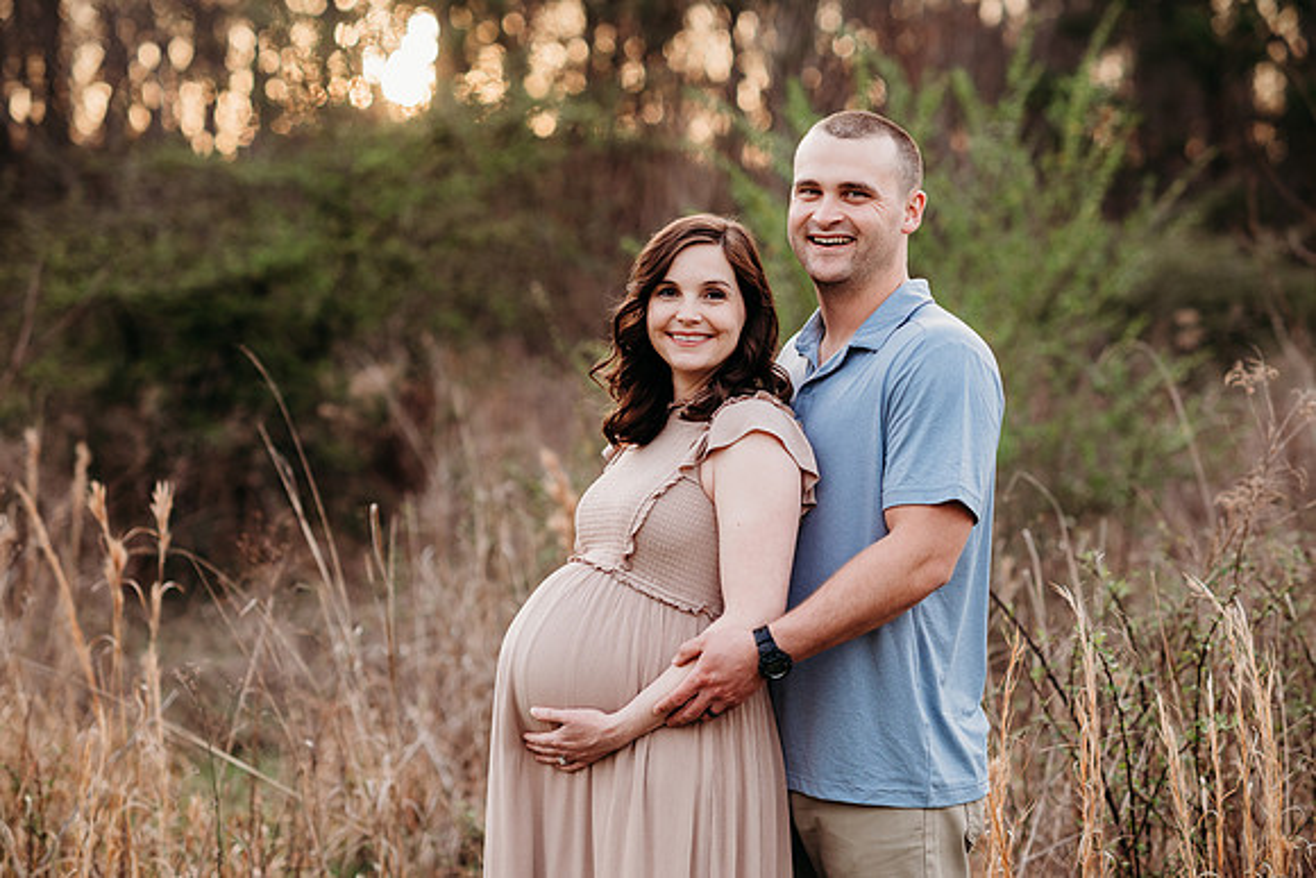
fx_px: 3108
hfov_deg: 23.9
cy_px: 439
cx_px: 658
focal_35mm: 85
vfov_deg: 16.1
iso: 320
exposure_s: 1/400
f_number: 2.5
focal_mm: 85
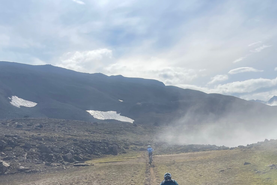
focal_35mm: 45
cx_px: 171
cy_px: 176
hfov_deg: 43.3
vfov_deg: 28.4
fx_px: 346
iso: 32
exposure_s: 1/8547
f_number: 1.6
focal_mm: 5.1
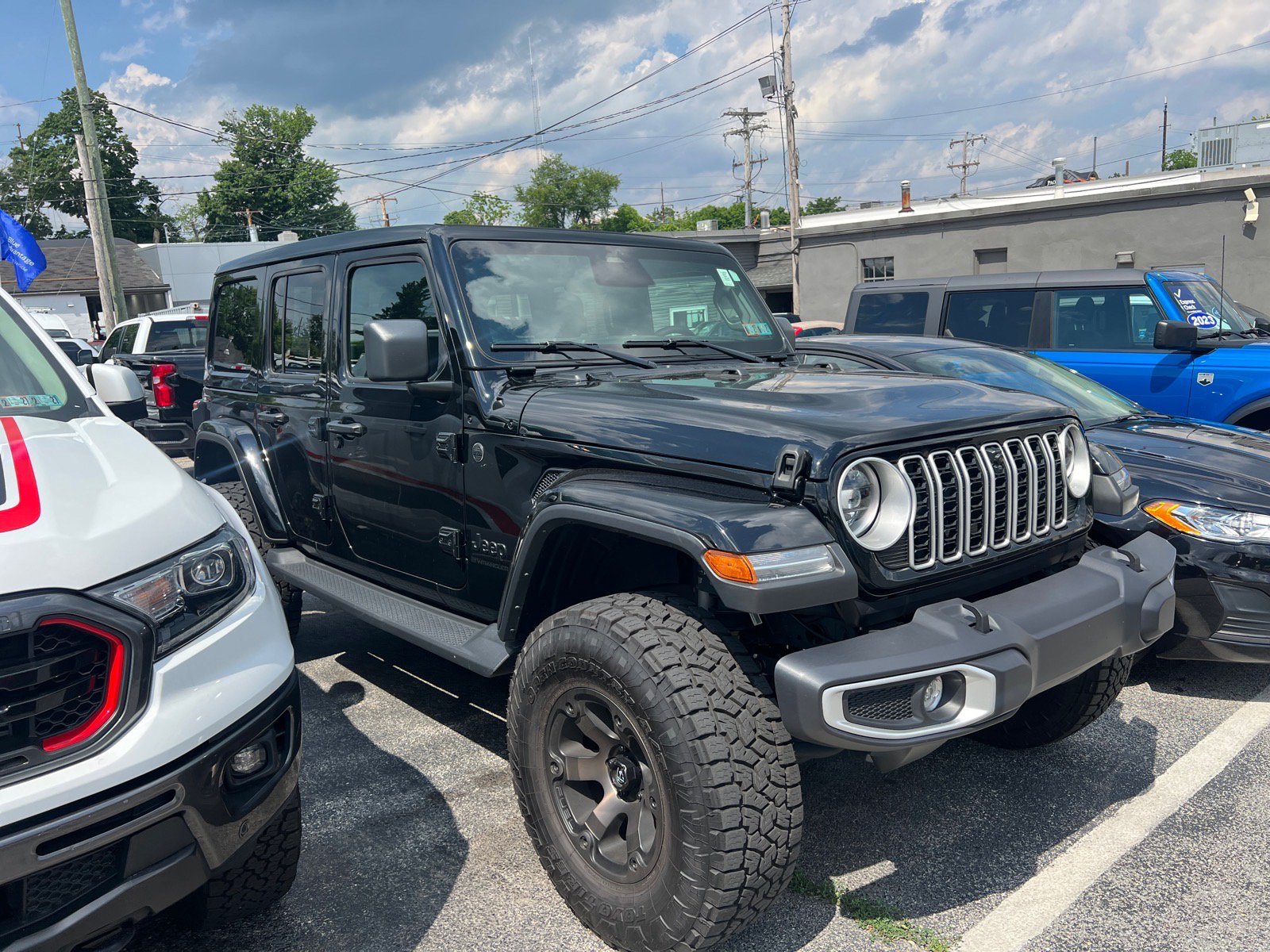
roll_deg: +3.0
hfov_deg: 67.3
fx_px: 954
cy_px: 476
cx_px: 635
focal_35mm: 26
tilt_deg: -12.4
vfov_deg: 53.1
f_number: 1.5
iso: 50
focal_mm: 5.7
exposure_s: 1/2513
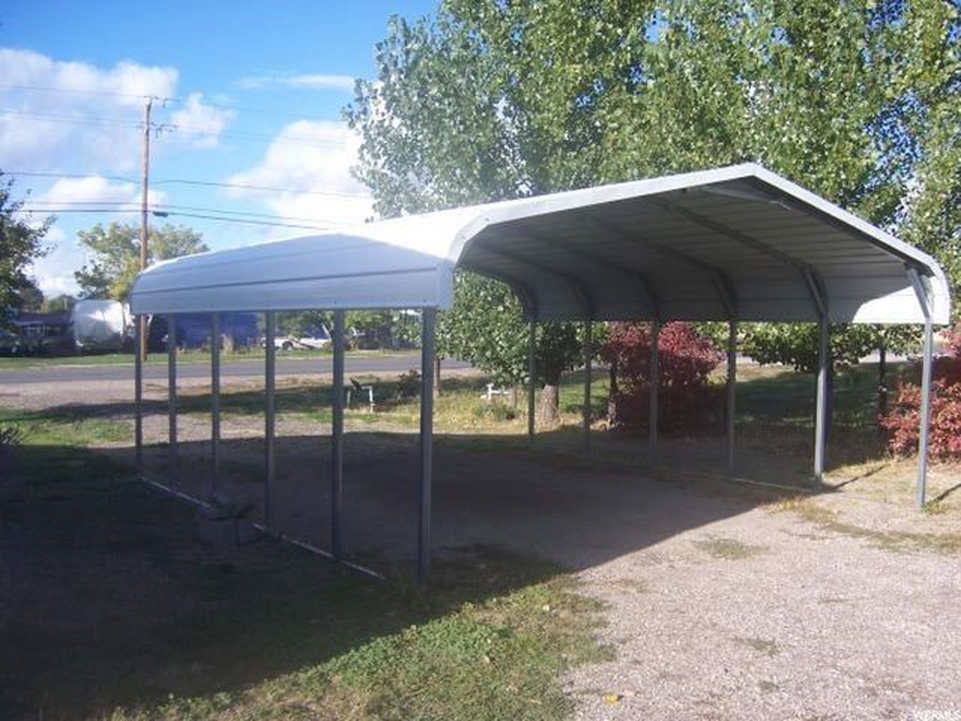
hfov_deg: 51.4
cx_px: 480
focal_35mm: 36
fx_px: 999
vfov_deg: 39.7
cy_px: 360
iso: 80
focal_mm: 6.2
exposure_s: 1/640
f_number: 2.8
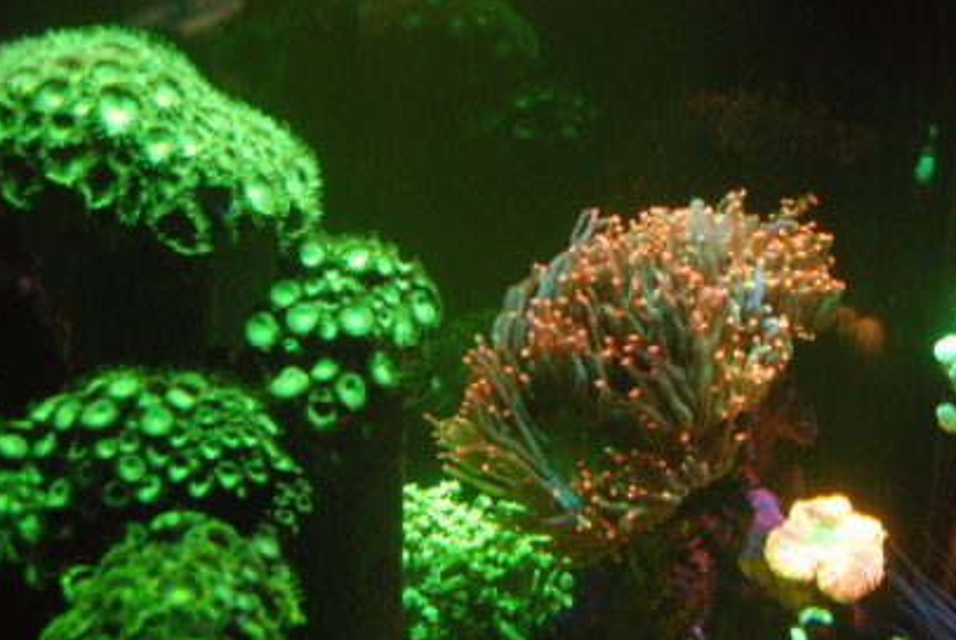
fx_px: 1426
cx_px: 520
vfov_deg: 25.3
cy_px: 345
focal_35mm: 54
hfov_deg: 37.0
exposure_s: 1/6
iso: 1600
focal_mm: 29
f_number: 4
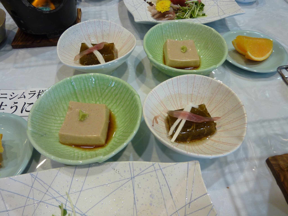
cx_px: 144
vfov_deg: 54.9
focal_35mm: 25
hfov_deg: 69.4
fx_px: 208
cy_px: 108
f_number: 3.3
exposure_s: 1/30
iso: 125
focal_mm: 4.1
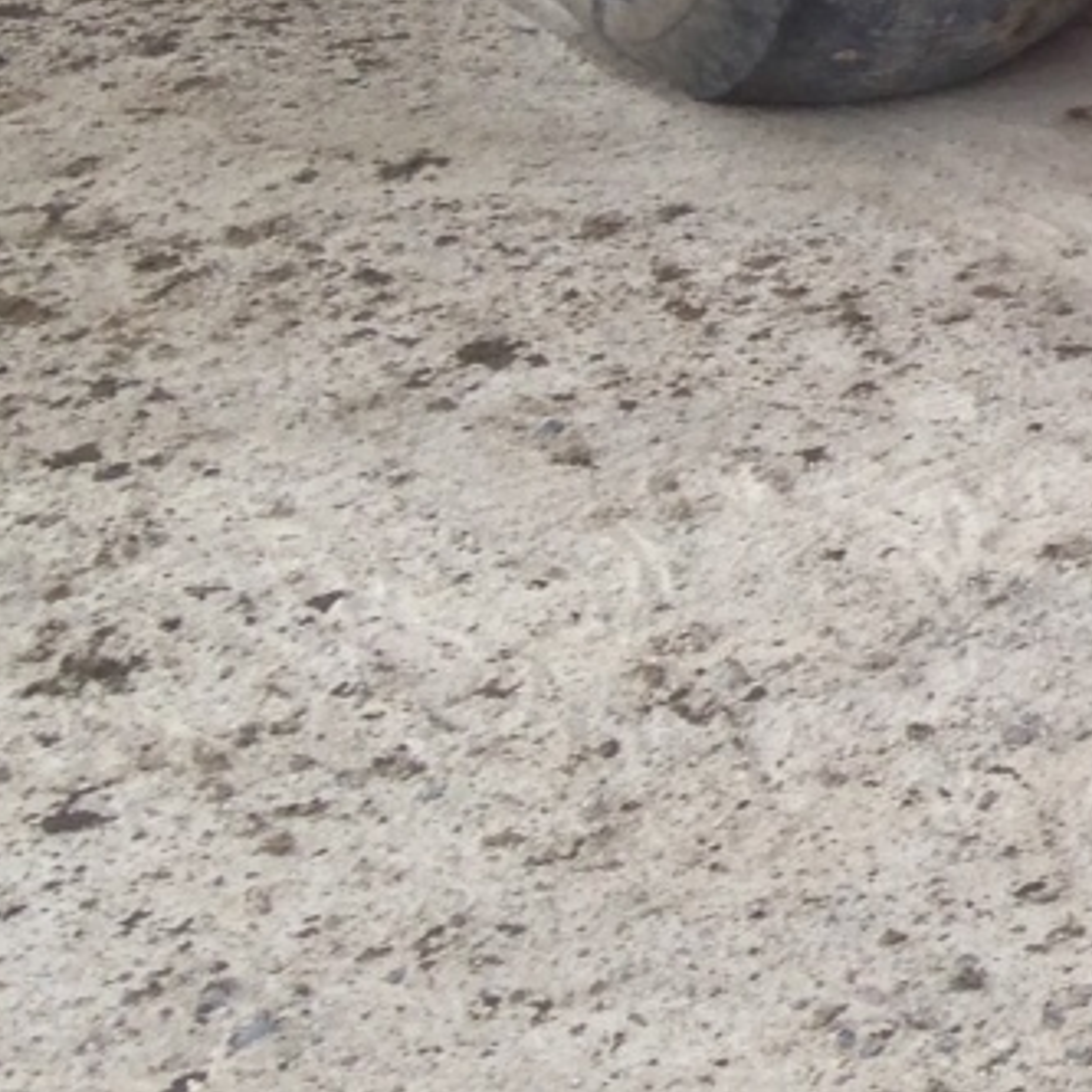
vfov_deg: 11.6
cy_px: -594
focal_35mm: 143
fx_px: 5104
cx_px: 2204
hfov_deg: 11.1
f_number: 2.4
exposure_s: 1/120
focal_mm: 4.12
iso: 50
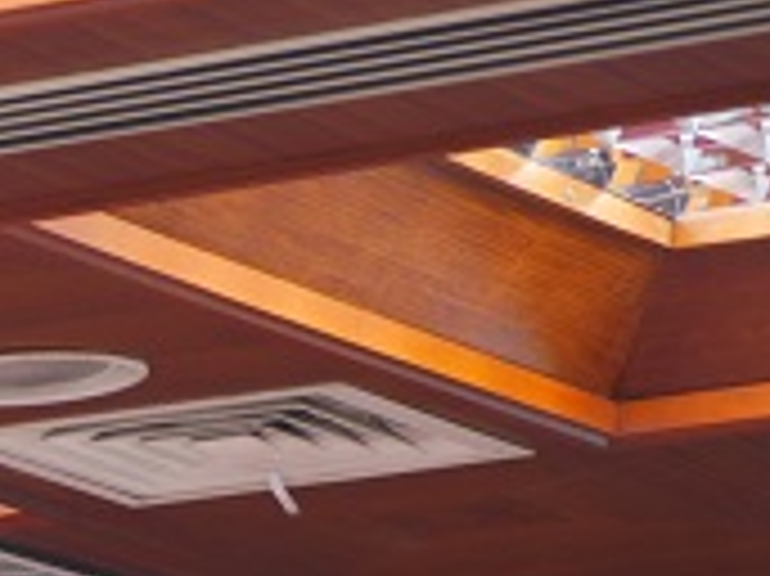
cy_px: 1231
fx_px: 7736
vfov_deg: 4.2
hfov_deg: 5.5
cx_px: -973
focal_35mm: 348
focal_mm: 35
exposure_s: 1/30
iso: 200
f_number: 2.8
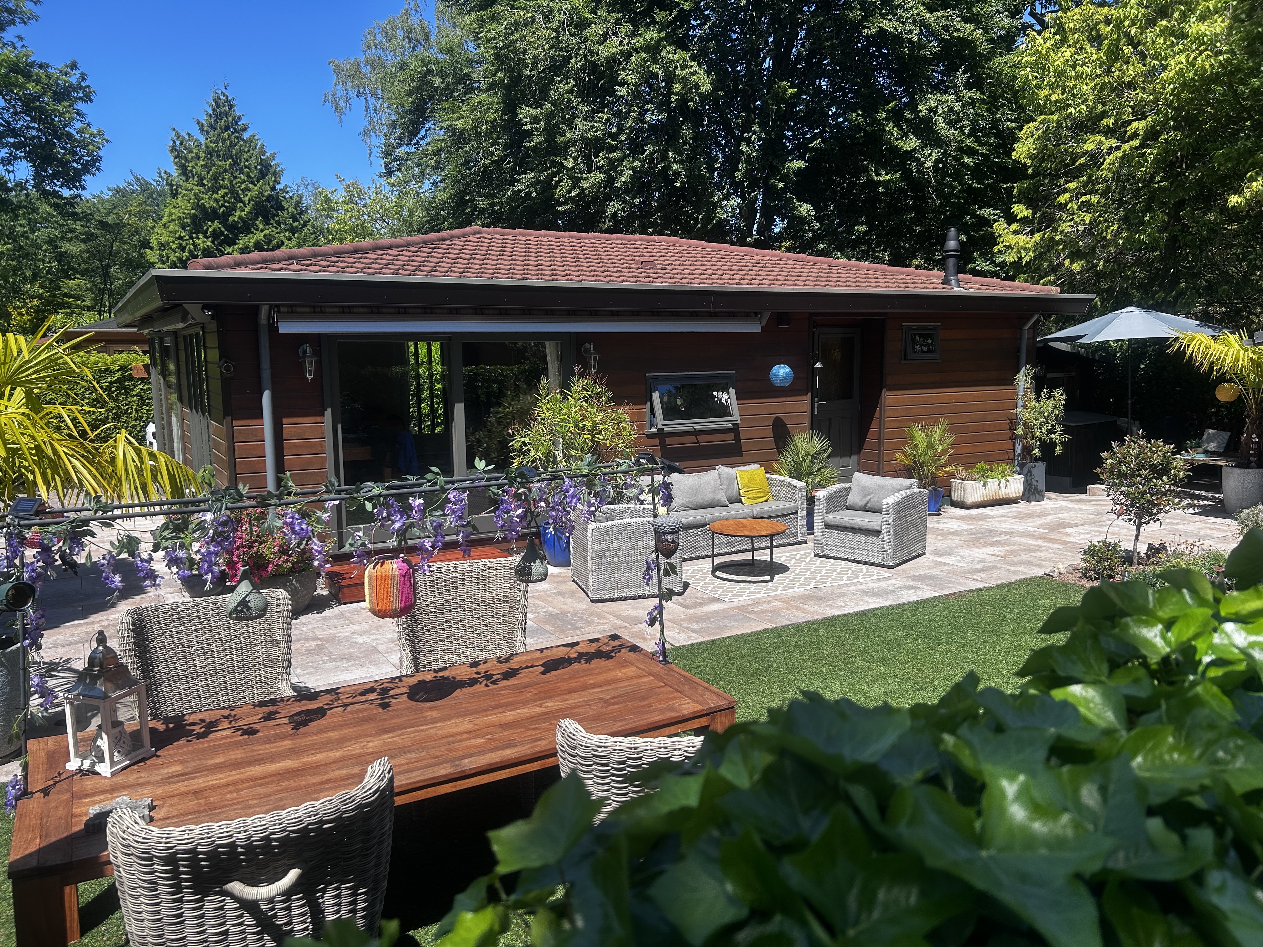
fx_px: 949
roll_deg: +0.6
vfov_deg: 53.1
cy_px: 474
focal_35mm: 26
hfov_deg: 67.3
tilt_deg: -9.0
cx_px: 632
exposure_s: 1/2208
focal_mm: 5.7
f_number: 1.5
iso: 50
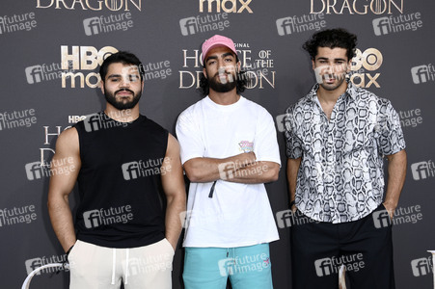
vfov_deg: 28.0
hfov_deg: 41.1
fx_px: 580
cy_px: 144
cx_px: 218
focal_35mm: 48
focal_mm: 48
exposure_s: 1/250
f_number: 5.6
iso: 400
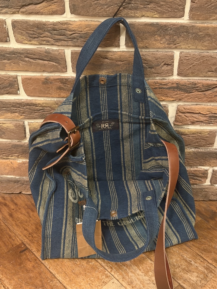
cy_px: 144
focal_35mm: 48
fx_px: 401
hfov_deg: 30.3
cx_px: 108
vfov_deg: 39.7
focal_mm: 6.76
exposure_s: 1/24
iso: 640
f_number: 1.78
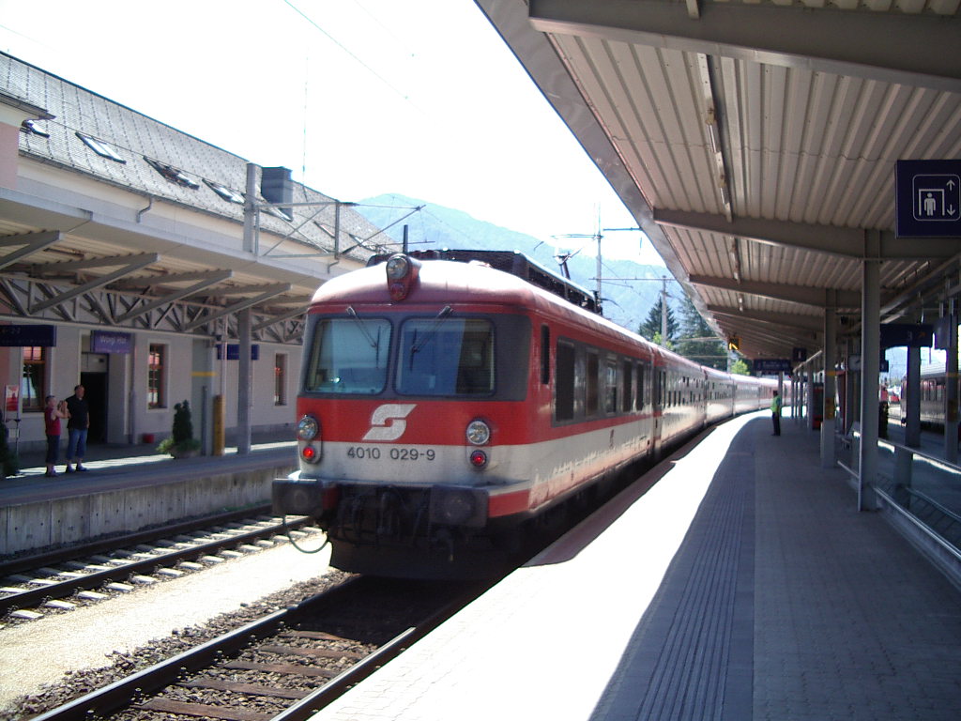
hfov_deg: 49.0
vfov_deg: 37.7
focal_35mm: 38
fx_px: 1055
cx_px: 480
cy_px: 360
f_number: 2.6
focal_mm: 5.8
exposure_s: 1/320
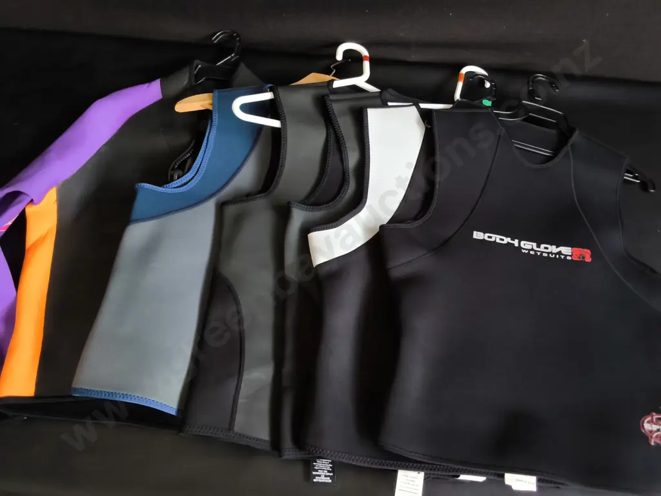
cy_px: 248
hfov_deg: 65.3
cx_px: 330
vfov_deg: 51.4
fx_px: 516
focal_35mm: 27
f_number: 2
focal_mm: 2.87
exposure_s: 1/100
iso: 400
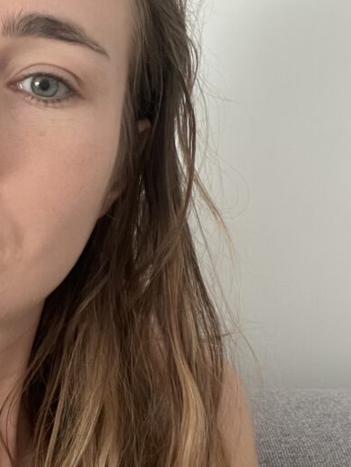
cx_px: 8
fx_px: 797
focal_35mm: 59
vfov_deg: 32.7
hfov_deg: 23.9
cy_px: 238
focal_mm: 2.71
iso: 400
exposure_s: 1/30
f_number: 2.2
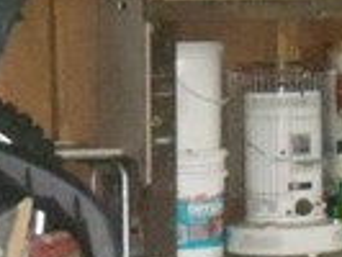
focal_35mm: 339
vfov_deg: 4.4
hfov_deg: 5.8
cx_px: 267
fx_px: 3352
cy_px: 87
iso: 800
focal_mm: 6
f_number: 3.5
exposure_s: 1/30
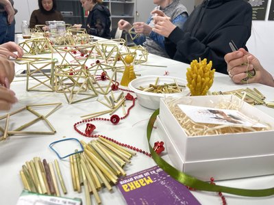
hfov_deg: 67.3
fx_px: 206
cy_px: 102
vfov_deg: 53.1
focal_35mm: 26
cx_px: 137
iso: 80
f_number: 1.6
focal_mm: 4.2
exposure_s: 1/100
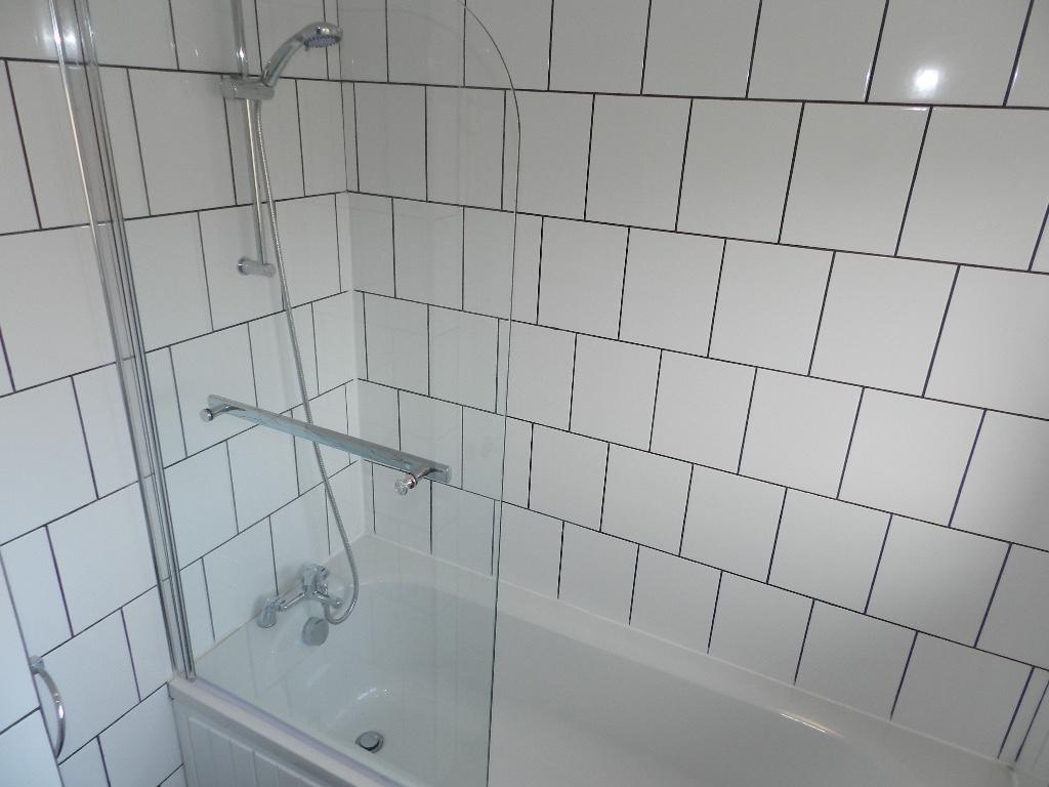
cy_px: 394
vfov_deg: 58.9
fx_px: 697
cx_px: 524
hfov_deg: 73.9
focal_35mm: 23
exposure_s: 1/60
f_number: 3.4
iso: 160
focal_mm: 4
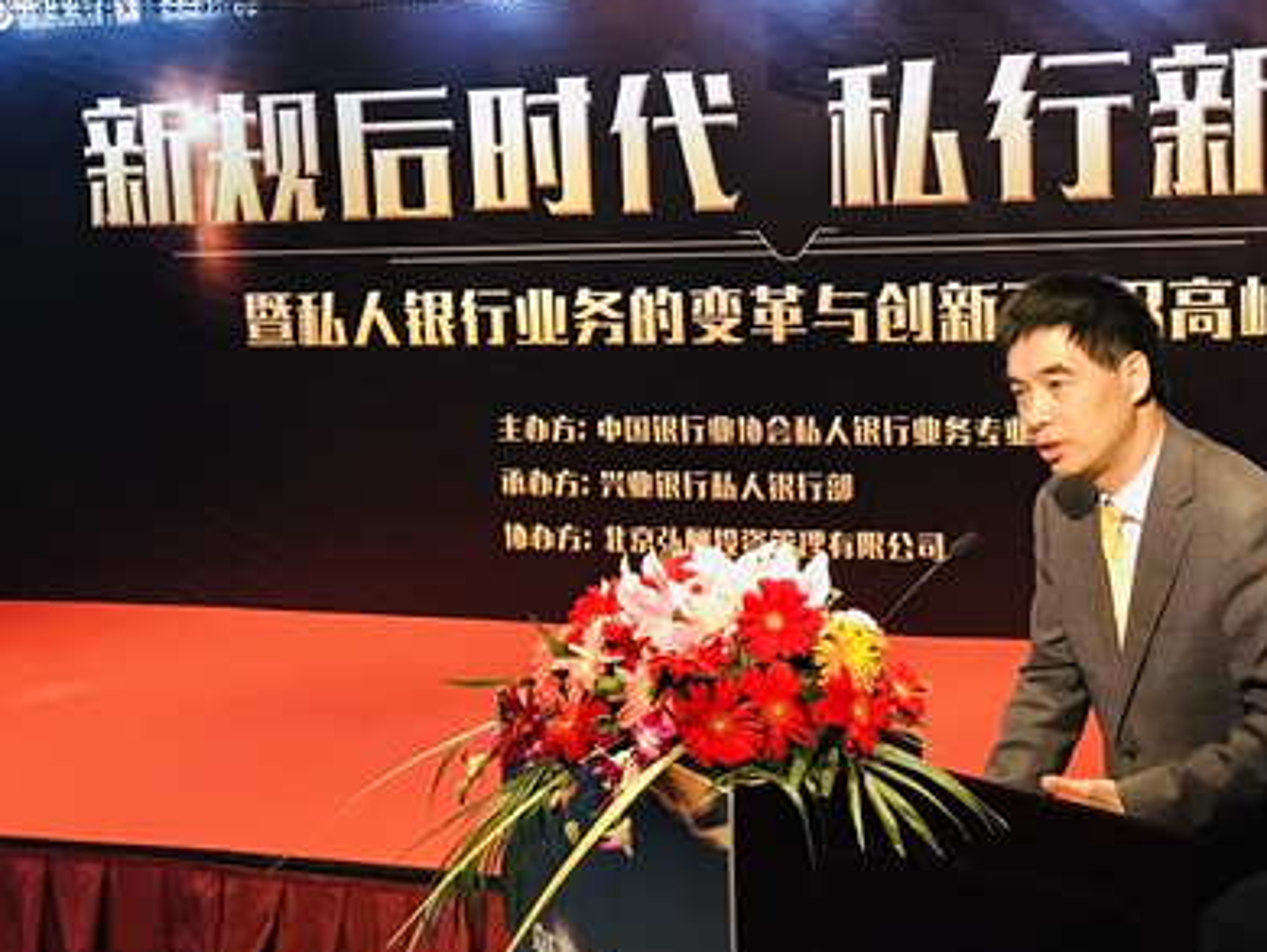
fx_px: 2674
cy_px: 518
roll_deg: +2.1
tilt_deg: -10.1
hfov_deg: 26.6
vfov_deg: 20.2
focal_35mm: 73
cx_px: 809
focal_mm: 6.6
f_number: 2.8
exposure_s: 1/50
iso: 640
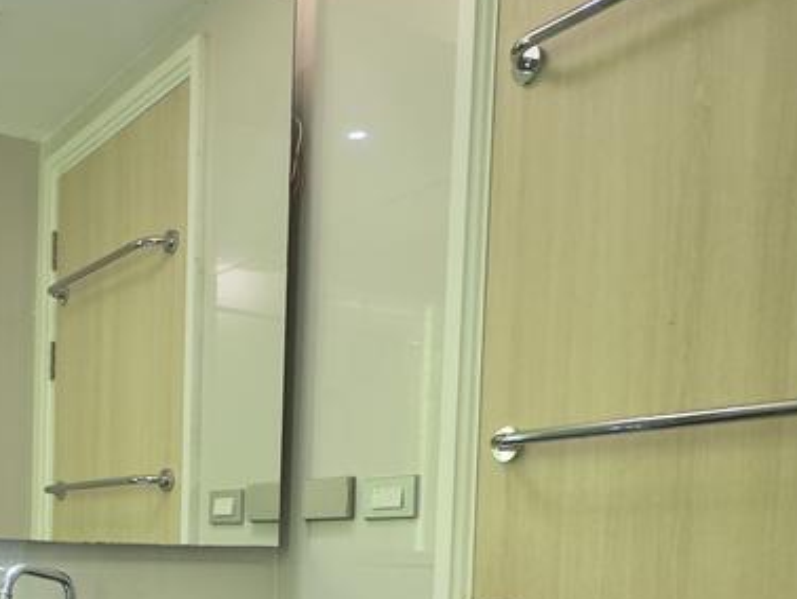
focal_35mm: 46
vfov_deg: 29.2
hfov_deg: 39.0
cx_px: 115
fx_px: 1060
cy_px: 616
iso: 400
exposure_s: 1/50
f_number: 2.2
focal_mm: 2.22
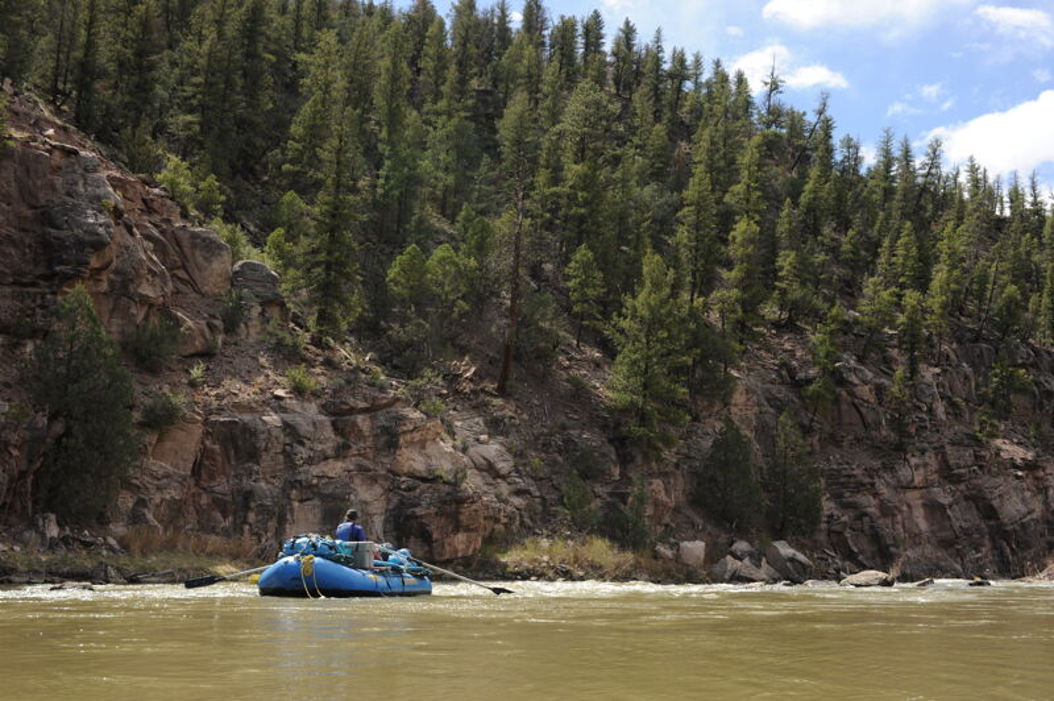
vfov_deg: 37.8
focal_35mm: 35
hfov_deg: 54.5
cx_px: 527
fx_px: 1024
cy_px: 350
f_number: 9
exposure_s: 1/320
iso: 200
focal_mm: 35
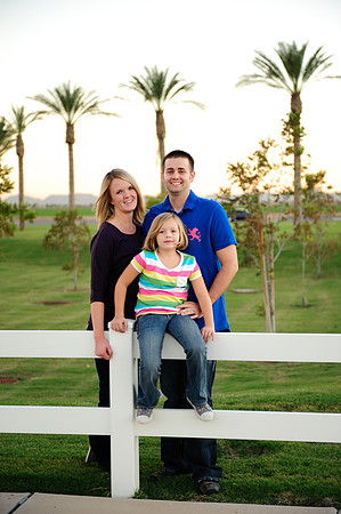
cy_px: 257
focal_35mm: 70
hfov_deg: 19.4
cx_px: 170
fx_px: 997
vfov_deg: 28.9
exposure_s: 1/320
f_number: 2.8
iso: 1000
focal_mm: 70
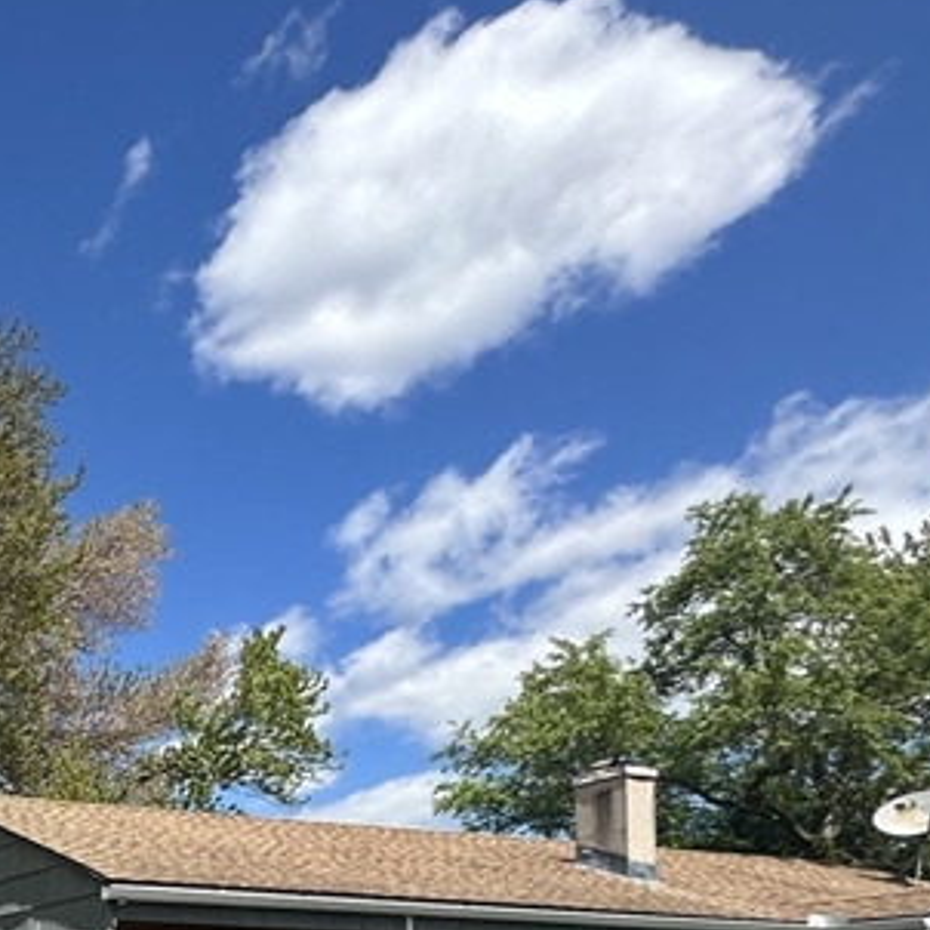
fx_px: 1277
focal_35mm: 42
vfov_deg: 35.1
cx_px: -305
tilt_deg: +5.5
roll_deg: -1.7
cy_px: 992
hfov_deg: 30.6
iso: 50
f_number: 2.2
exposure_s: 1/1453
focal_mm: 2.22
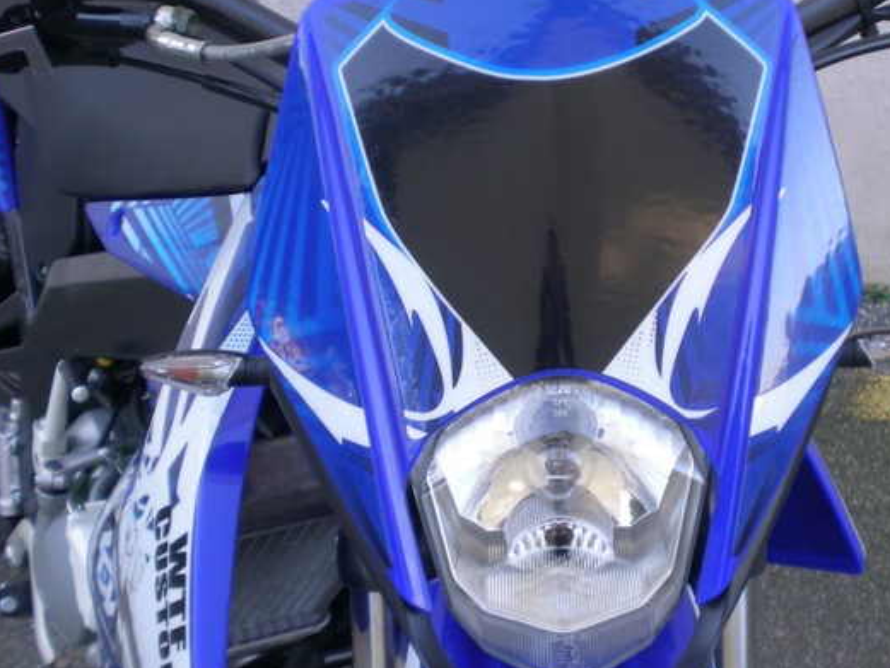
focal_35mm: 54
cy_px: 321
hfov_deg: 35.4
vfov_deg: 27.0
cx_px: 530
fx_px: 1389
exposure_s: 1/56.4
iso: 112
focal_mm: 7.4
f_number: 3.5
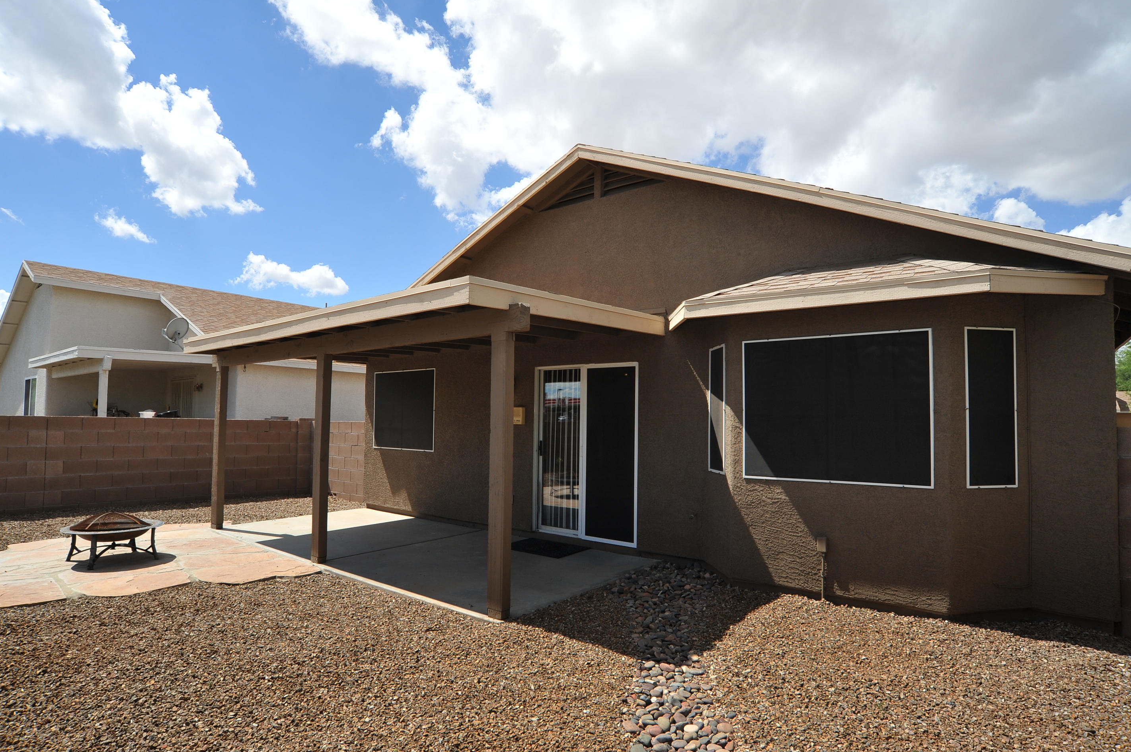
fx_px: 597
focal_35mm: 19
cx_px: 577
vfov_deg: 64.5
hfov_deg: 86.9
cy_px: 387
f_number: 14
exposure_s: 1/250
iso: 320
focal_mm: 18
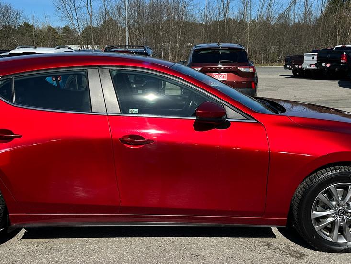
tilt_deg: -8.8
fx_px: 426
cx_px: 153
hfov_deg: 44.7
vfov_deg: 34.3
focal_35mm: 42
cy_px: 114
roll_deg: +1.1
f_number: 1.78
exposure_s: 1/4348
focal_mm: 6.86
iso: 80
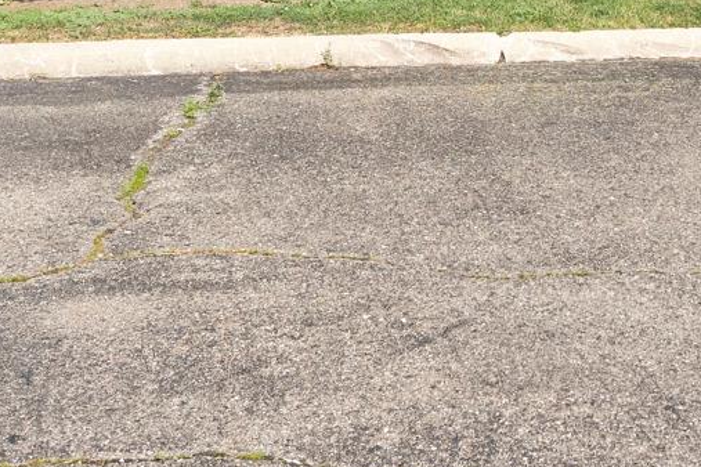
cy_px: -168
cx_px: 646
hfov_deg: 27.1
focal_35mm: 72
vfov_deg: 17.6
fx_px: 1398
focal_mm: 18.2
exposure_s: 1/160
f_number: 8
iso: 500
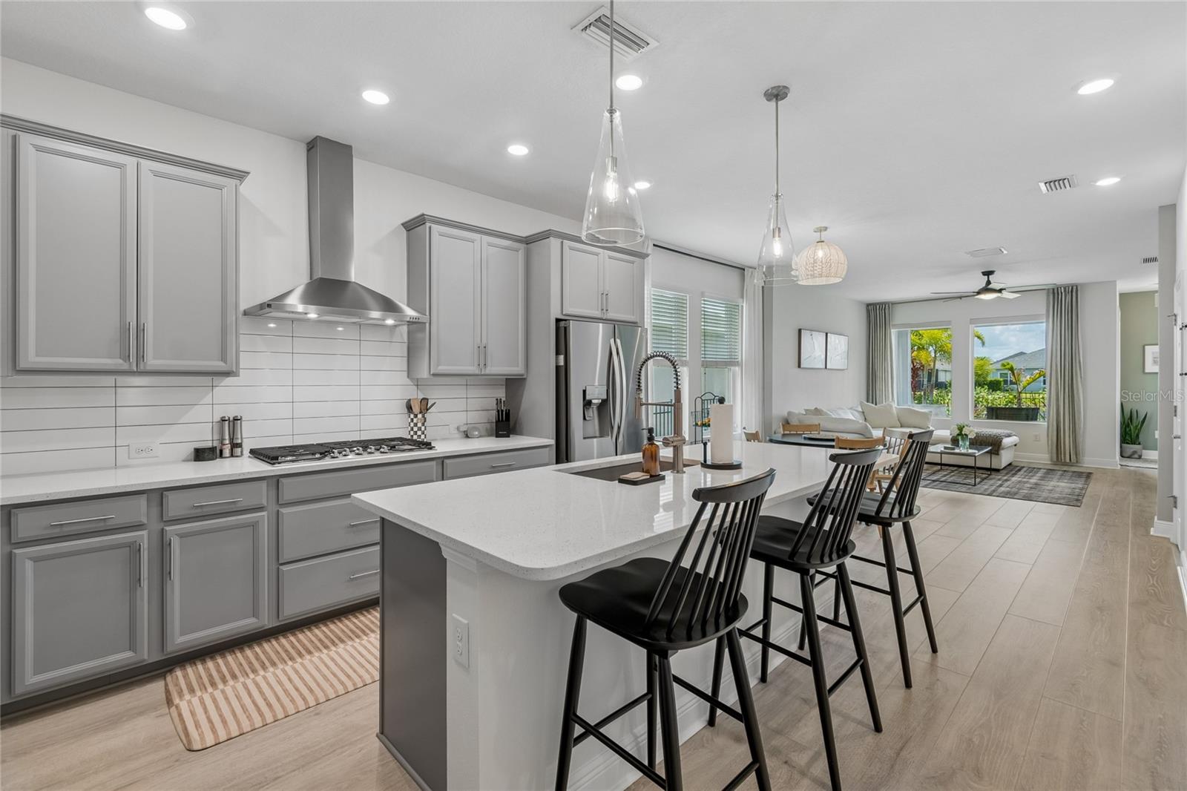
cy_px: 396
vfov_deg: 77.3
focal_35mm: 15
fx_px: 494
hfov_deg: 100.4
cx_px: 594
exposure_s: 1/8
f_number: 7.1
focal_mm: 10
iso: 100
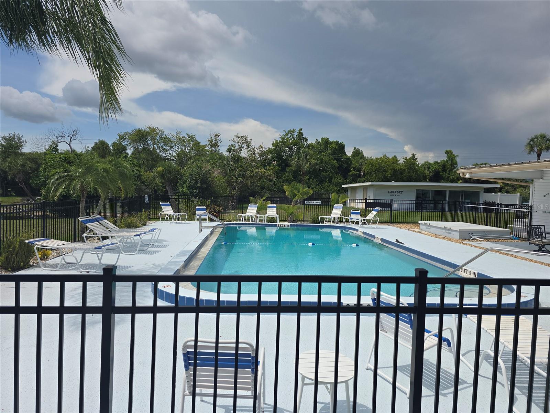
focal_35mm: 23
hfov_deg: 73.9
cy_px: 206
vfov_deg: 58.9
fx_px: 365
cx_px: 275
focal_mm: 6.3
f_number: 1.7
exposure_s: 1/1304
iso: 12
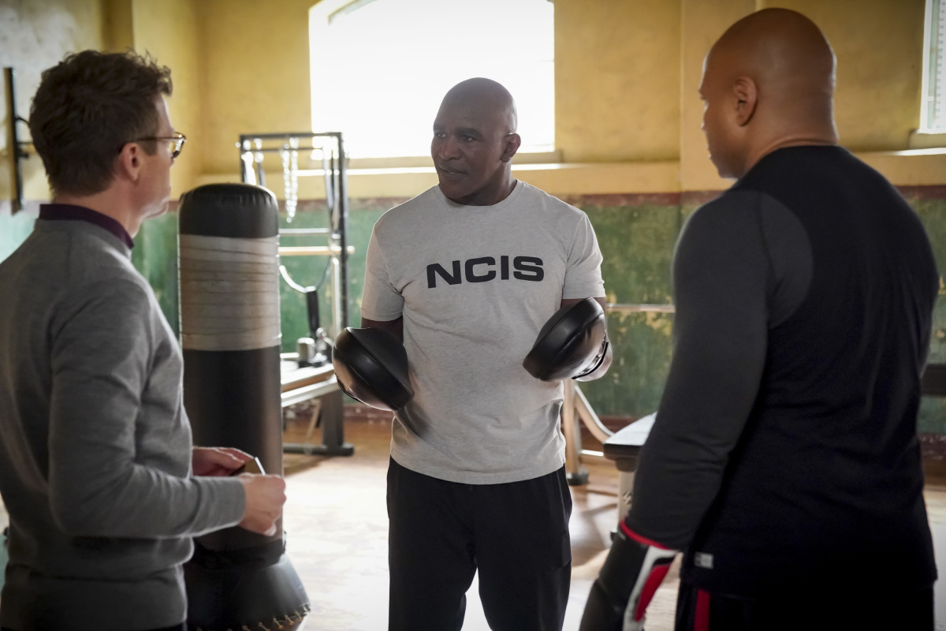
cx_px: 473
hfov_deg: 38.2
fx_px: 1366
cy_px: 316
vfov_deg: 26.0
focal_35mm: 52
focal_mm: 52
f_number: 2.8
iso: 10000
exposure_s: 1/200
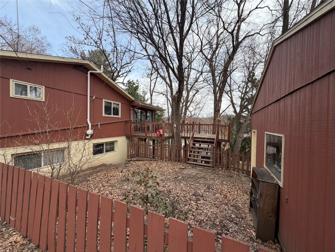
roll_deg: -0.2
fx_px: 135
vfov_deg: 85.7
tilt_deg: -0.4
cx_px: 168
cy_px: 126
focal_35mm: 14
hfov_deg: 102.1
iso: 40
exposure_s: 1/502
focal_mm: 2.22
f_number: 2.2
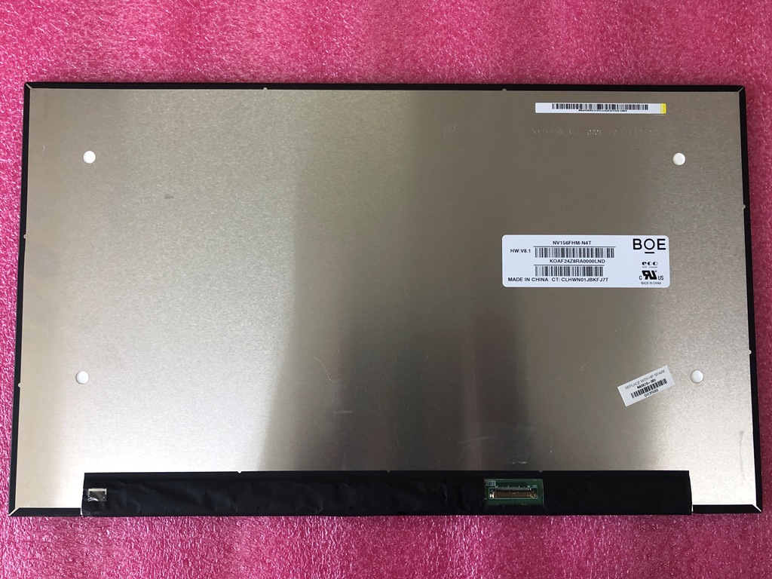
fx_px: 624
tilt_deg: -86.8
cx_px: 386
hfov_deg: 63.4
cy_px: 290
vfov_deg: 49.7
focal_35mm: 28
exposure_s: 1/33
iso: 25
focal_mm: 3.99
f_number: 1.8
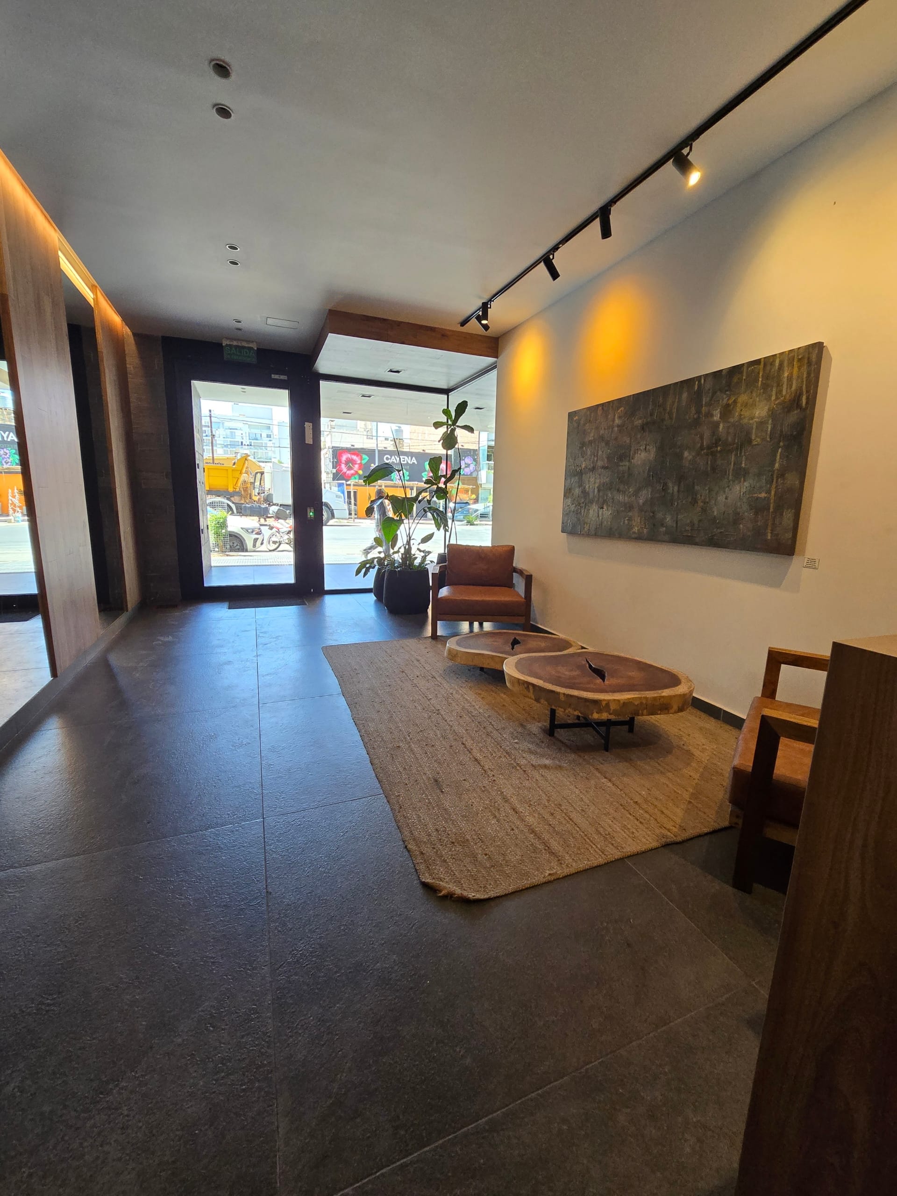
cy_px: 598
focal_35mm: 13
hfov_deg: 89.9
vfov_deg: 106.2
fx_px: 449
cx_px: 448
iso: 125
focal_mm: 2.2
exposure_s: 1/50
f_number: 2.2
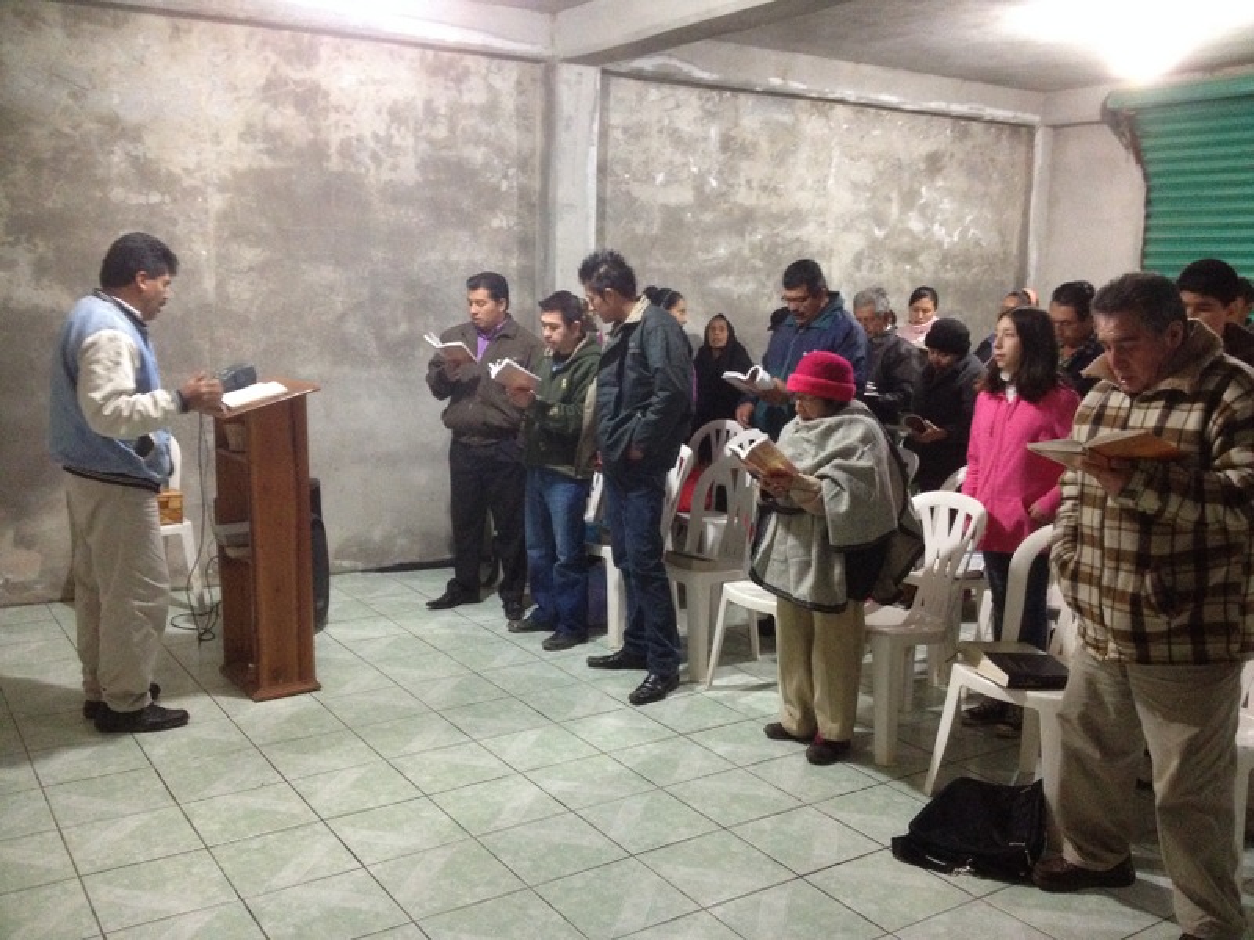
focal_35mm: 35
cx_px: 627
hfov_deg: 52.6
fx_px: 1268
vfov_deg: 40.7
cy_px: 470
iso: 400
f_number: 2.4
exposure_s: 1/15
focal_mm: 4.28
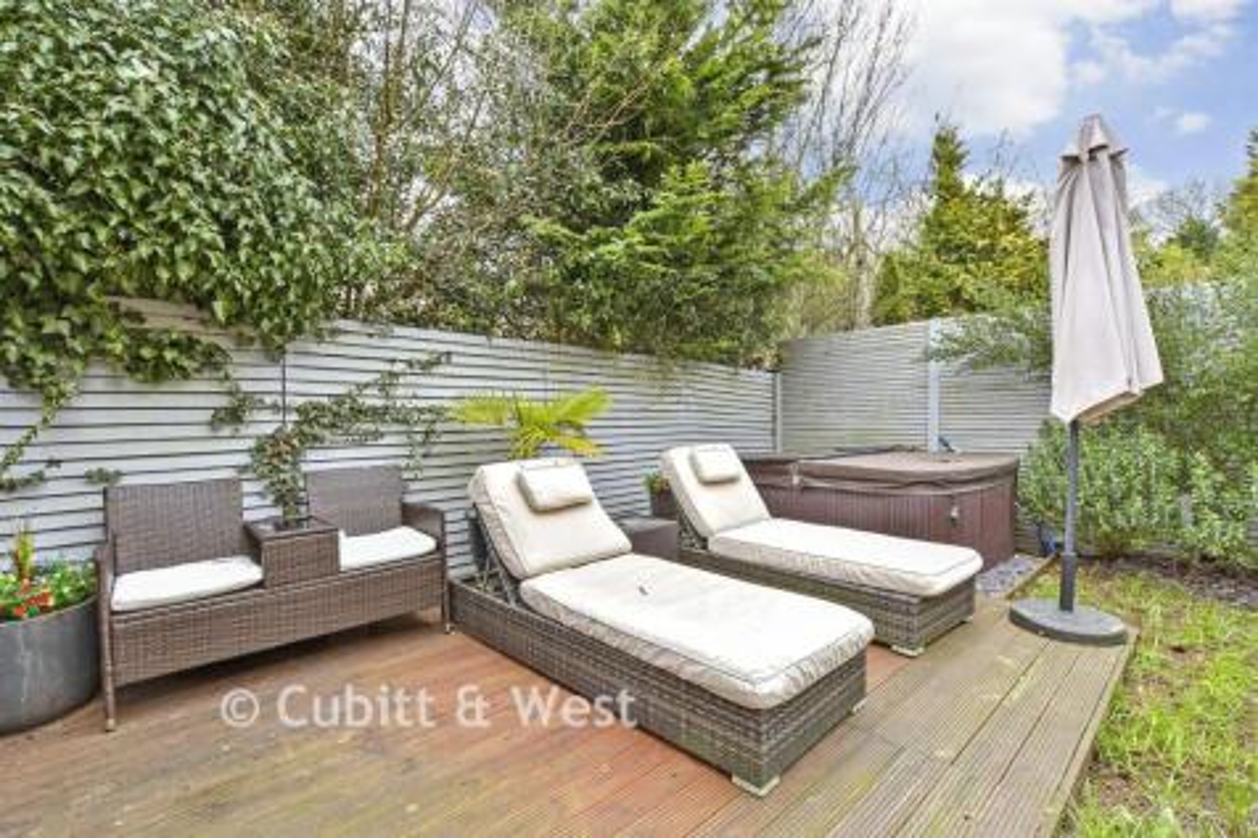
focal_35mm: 15
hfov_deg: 100.4
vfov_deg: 77.3
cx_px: 629
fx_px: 524
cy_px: 419
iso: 160
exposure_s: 1/30
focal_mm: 10
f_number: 8
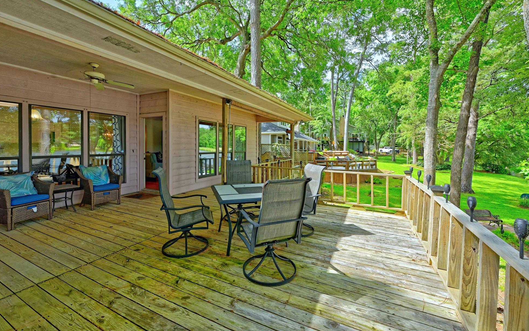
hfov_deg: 101.5
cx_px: 264
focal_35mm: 15
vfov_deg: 74.6
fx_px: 216
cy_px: 148
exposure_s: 1/160
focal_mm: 14
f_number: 8
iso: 400
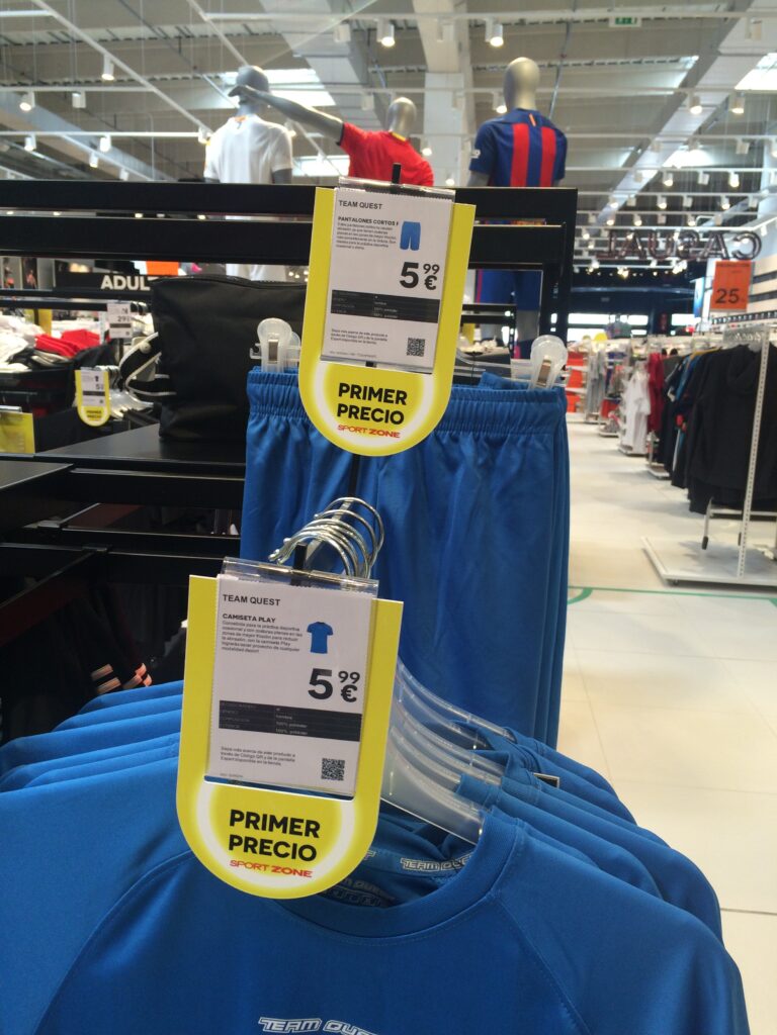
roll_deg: -0.8
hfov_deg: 48.2
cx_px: 388
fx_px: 868
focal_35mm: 29
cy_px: 518
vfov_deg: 61.7
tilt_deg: -12.0
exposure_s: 1/100
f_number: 2.2
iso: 64
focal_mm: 4.15
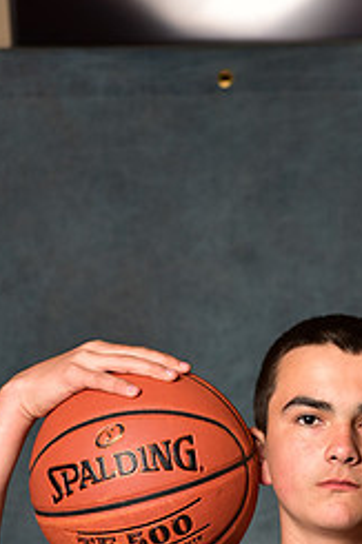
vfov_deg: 12.2
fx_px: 2507
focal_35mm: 166
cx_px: 272
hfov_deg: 8.2
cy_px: 602
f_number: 4.5
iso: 100
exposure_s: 1/200
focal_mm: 70
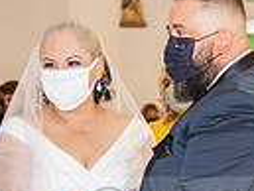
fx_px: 1337
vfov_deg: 8.1
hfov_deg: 10.8
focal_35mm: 182
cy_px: 223
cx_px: 222
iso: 1000
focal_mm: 42
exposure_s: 1/160
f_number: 2.8
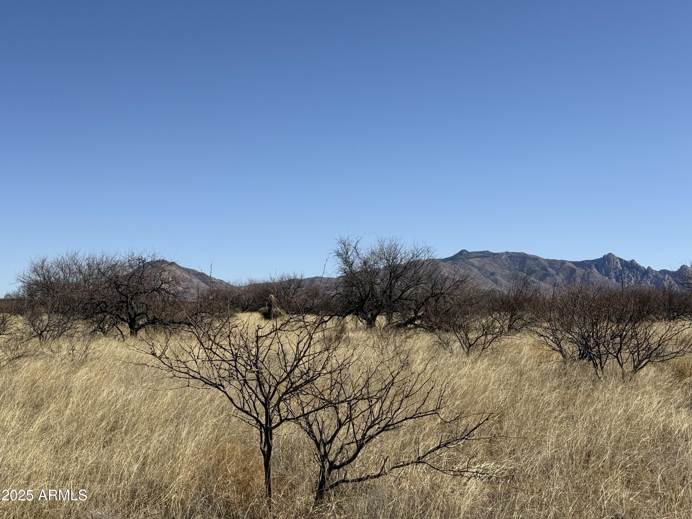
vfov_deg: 30.3
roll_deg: -0.8
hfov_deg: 39.7
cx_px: 346
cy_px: 260
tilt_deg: +3.3
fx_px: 960
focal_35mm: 48
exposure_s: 1/6536
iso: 64
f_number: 1.78
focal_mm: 6.76
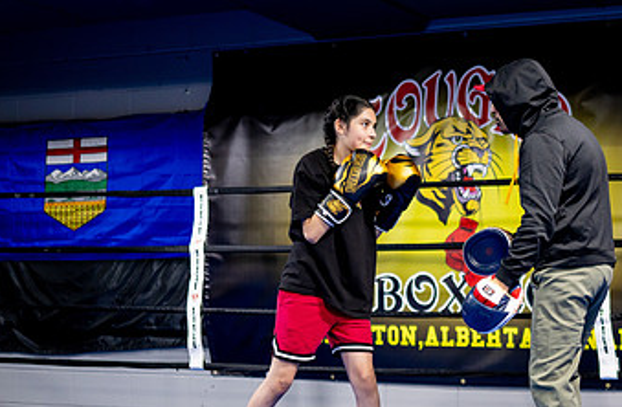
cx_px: 503
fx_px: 1220
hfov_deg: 28.0
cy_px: 280
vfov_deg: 18.9
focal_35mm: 71
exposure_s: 1/500
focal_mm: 35
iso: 1250
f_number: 1.4
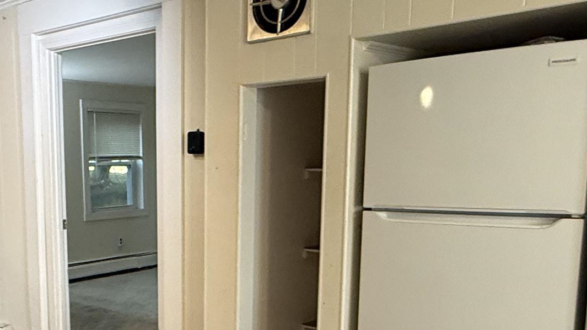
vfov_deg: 26.5
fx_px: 685
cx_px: 146
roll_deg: +1.5
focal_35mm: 44
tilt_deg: -8.3
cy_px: 273
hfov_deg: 44.8
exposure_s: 1/60
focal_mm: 2.22
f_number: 2.2
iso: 320
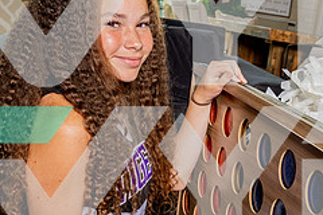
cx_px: 276
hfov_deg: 33.1
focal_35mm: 58
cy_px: 178
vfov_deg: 23.0
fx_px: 520
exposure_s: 1/250
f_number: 5.6
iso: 200
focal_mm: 24
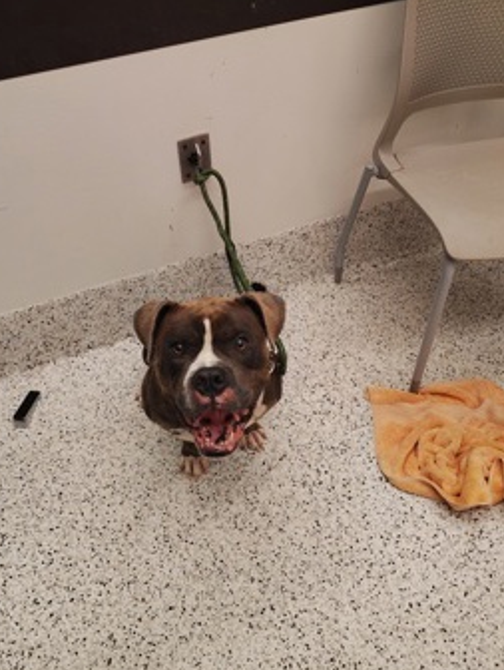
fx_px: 581
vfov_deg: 59.7
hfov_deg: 46.8
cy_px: 381
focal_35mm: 30
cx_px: 221
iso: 453
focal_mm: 5.56
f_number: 1.8
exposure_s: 1/120
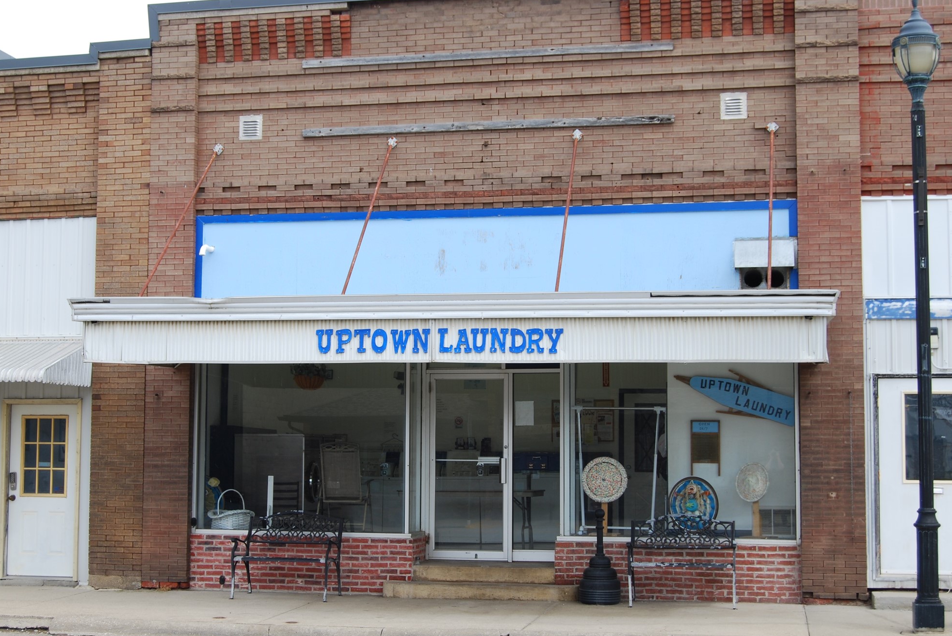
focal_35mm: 53
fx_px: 1403
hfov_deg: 37.5
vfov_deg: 25.6
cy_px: 332
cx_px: 451
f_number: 7.1
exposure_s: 1/200
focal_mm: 32
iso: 100
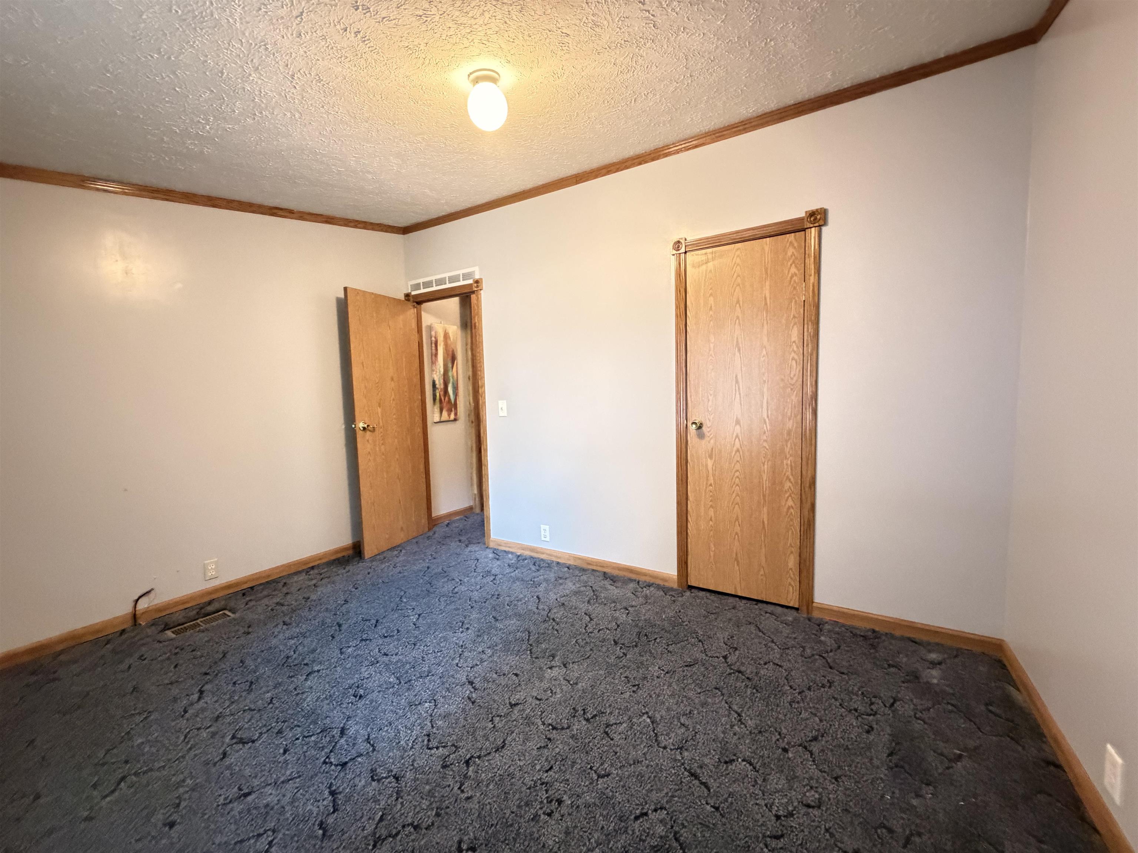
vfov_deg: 85.7
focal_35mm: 14
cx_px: 569
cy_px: 426
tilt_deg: -4.2
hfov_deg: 102.1
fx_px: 460
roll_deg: +1.3
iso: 1600
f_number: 2.2
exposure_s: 1/30
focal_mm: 2.22
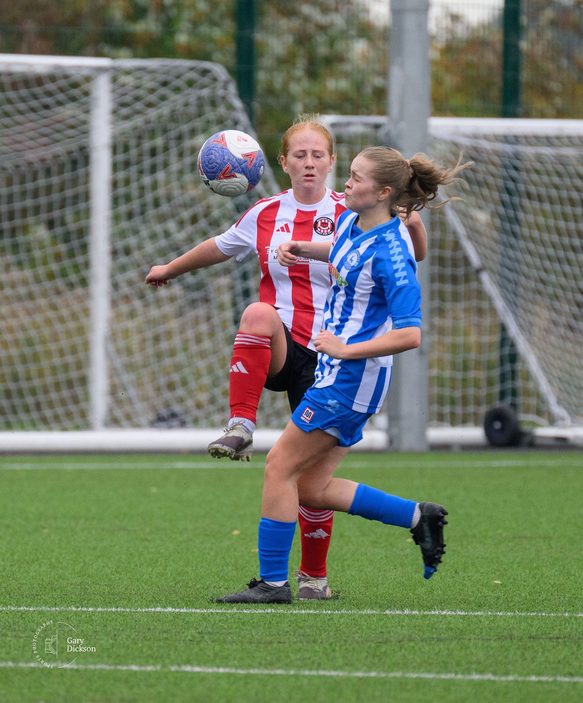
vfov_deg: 2.0
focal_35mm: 944
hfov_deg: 1.7
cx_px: 279
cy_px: 384
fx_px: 19918
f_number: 5.6
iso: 1800
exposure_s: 1/1000
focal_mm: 400
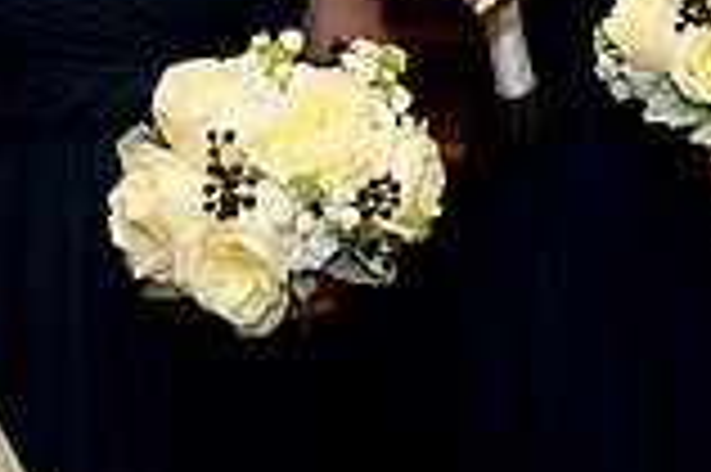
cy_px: -211
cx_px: 540
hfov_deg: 22.9
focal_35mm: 88
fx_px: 1736
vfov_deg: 14.6
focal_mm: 24
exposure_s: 1/200
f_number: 5.6
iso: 640
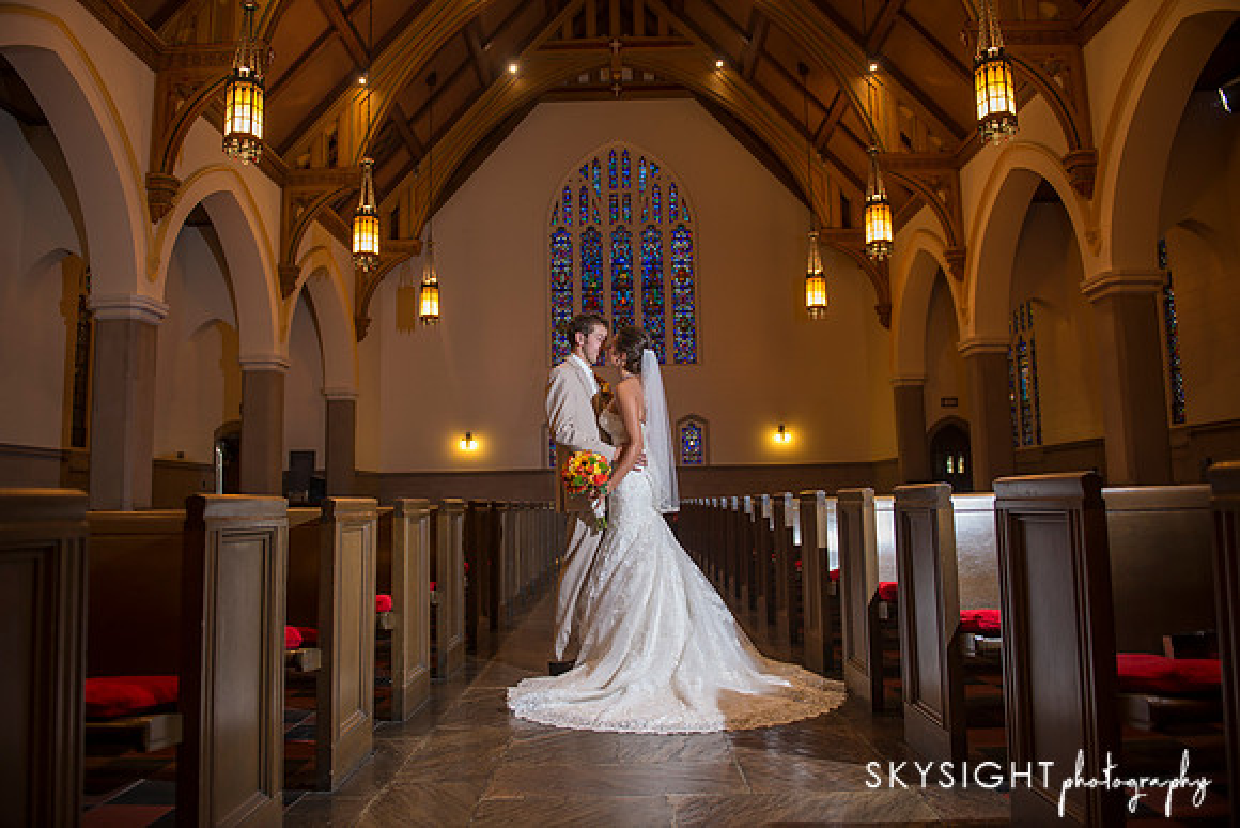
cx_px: 620
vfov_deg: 53.2
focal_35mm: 24
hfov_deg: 73.7
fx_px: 827
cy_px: 414
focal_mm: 24
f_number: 2.8
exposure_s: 1/80
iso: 500
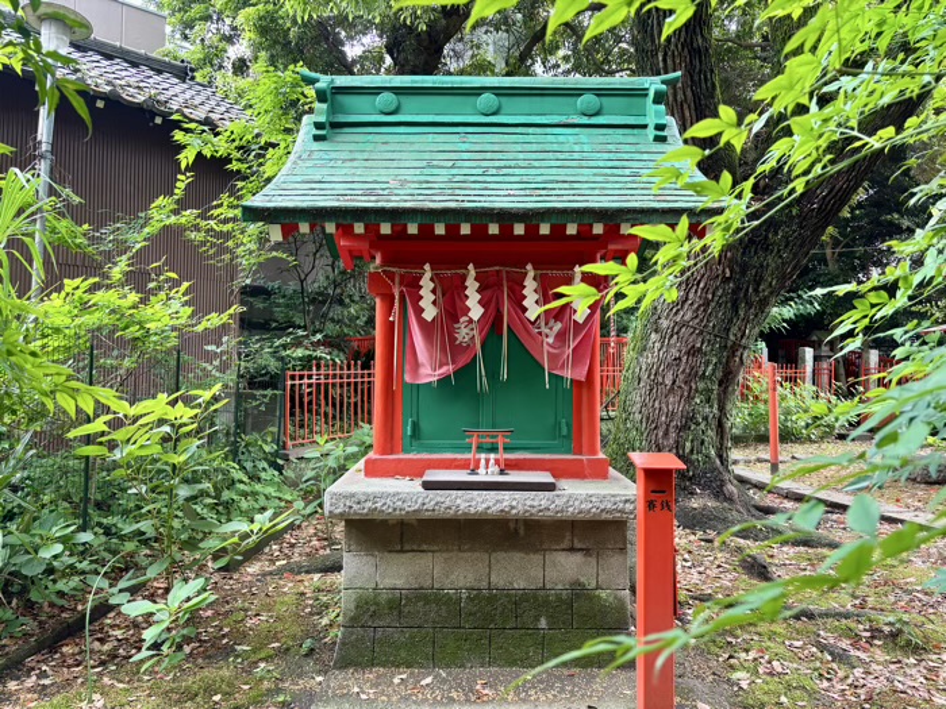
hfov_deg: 67.3
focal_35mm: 26
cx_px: 473
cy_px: 354
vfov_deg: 53.1
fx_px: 711
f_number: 1.6
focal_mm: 5.96
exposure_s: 1/121
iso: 80
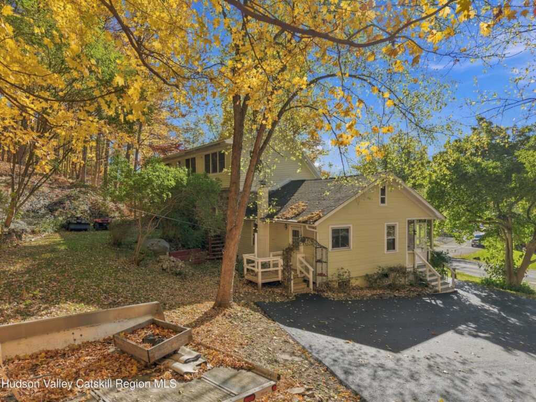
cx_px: 268
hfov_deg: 71.6
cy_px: 201
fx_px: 372
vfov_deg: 56.8
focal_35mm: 24
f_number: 1.8
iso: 410
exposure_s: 1/2000
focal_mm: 8.7
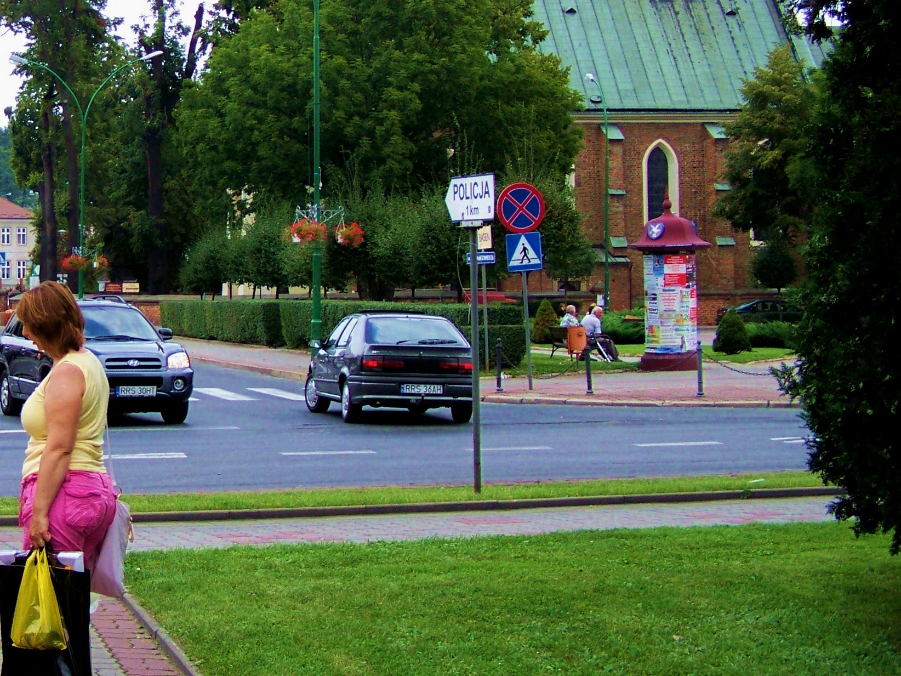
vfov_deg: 20.7
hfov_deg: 26.6
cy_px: 226
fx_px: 1848
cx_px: 108
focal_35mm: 71
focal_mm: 6.3
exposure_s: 1/320
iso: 64
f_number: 2.8
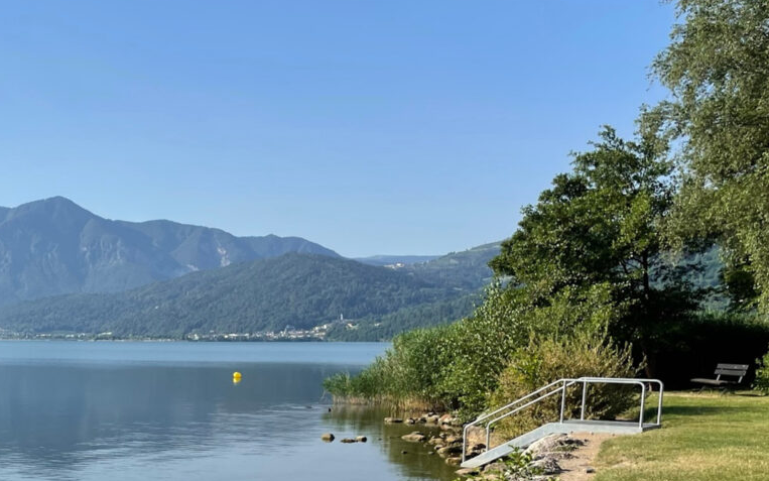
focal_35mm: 37
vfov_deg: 31.9
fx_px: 775
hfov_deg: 52.7
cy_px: 477
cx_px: 383
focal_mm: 4.2
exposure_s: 1/2817
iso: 32
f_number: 1.6
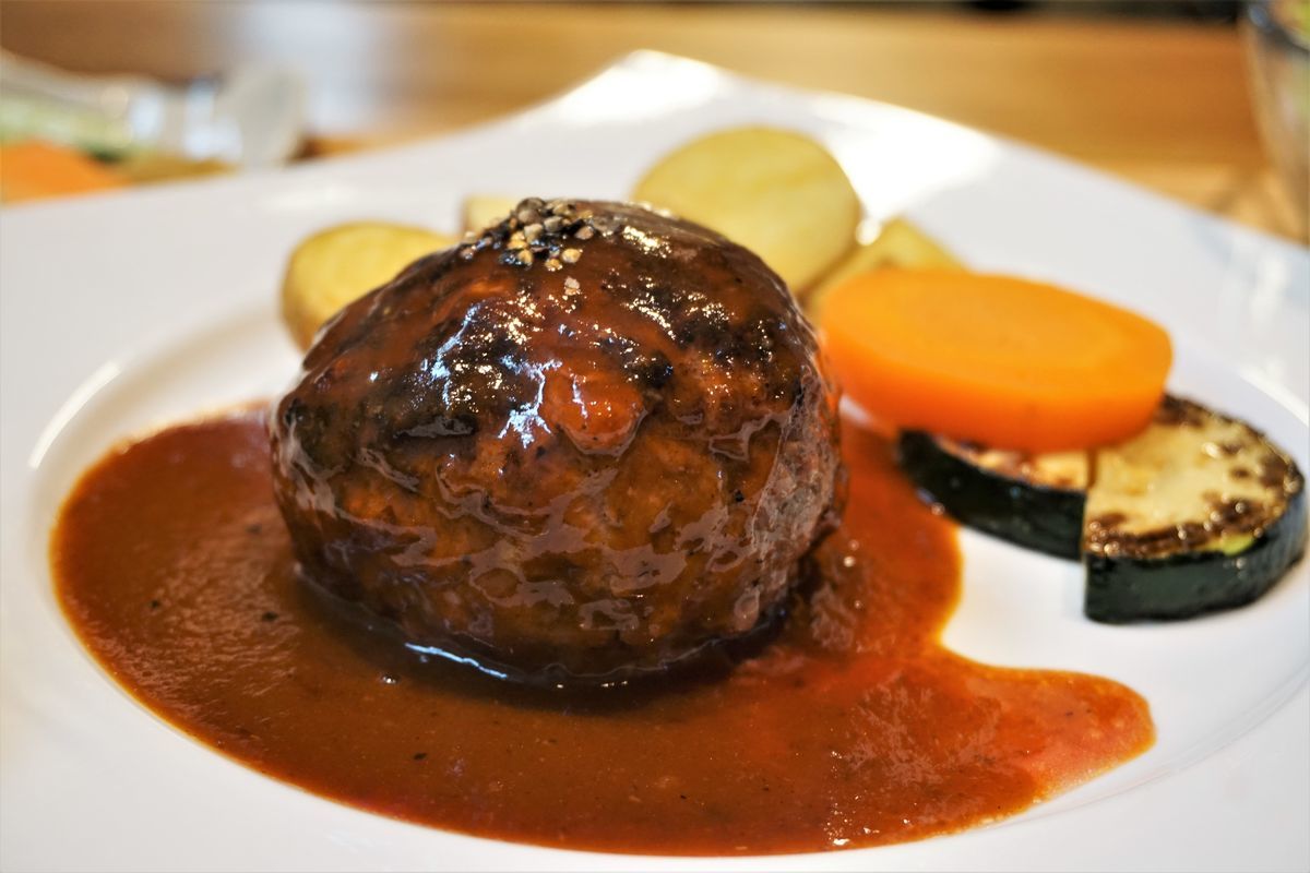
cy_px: 436
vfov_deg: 26.5
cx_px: 655
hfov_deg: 38.9
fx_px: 1856
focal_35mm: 51
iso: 800
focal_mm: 34
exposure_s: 1/60
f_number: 5
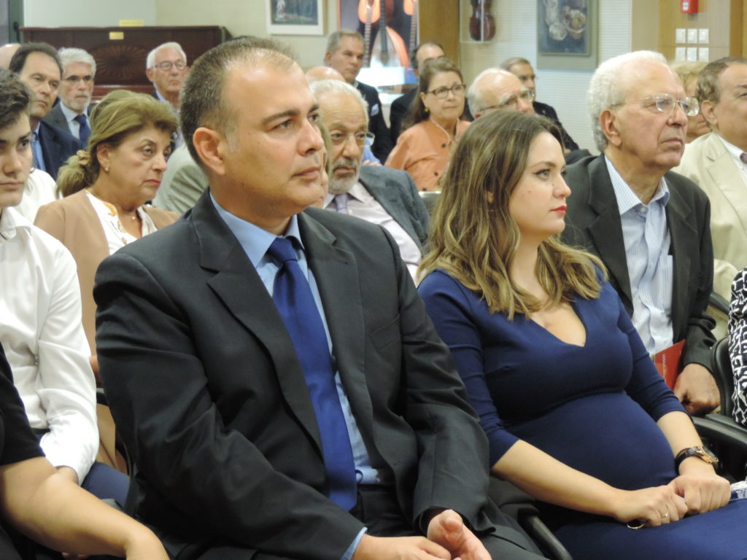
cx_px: 374
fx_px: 2158
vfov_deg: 14.8
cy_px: 280
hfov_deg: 19.6
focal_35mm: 100
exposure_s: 1/13
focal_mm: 17.8
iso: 800
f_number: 4.1
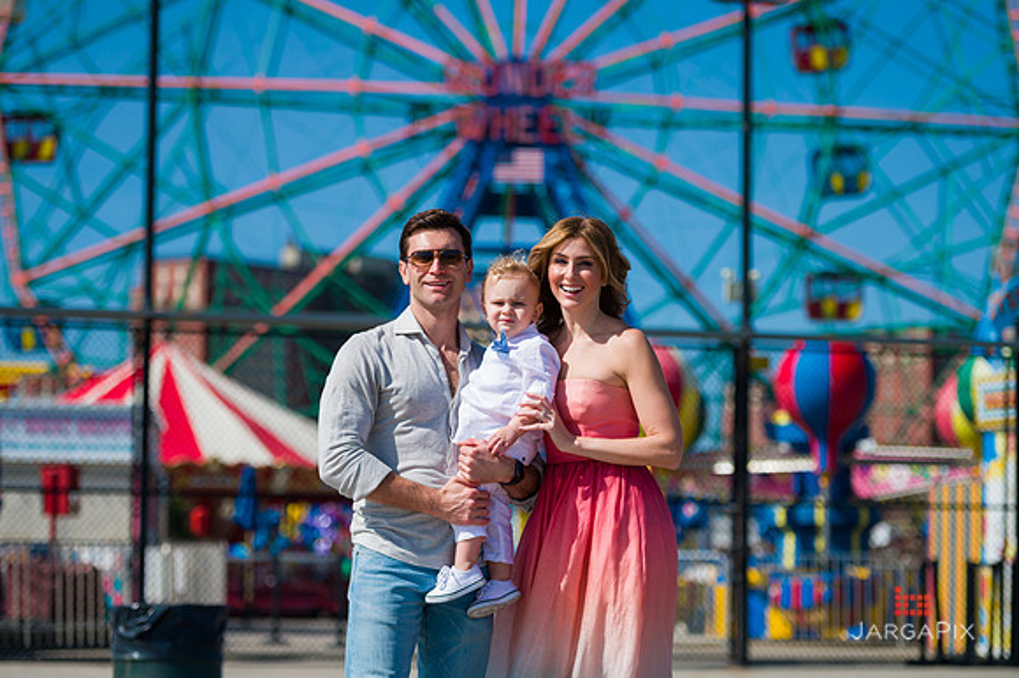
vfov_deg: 13.7
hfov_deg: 20.4
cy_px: 339
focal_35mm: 100
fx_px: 2829
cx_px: 510
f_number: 3.2
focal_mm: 100
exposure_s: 1/6400
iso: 200
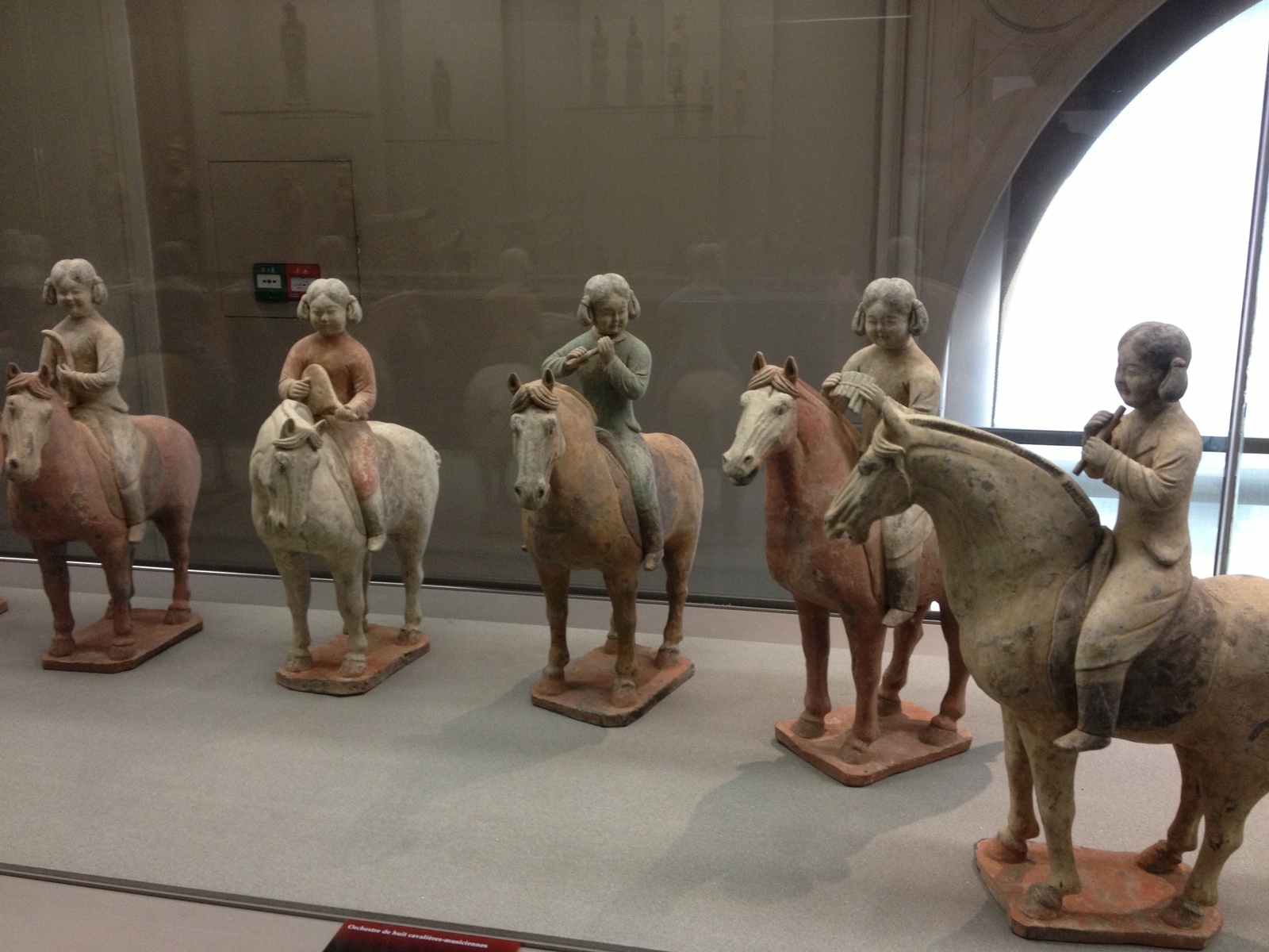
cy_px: 476
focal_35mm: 35
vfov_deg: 40.7
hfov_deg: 52.6
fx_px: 1283
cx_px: 634
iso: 160
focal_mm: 4.28
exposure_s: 1/20
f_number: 2.4
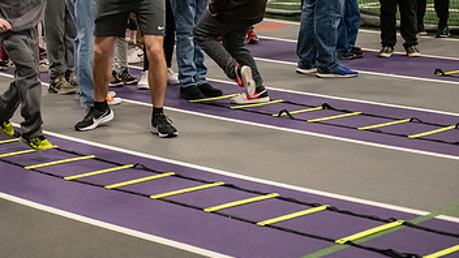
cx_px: 125
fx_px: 1302
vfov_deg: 11.2
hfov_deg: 19.9
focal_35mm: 107
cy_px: 15
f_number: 3.2
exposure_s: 1/320
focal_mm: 62
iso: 4000
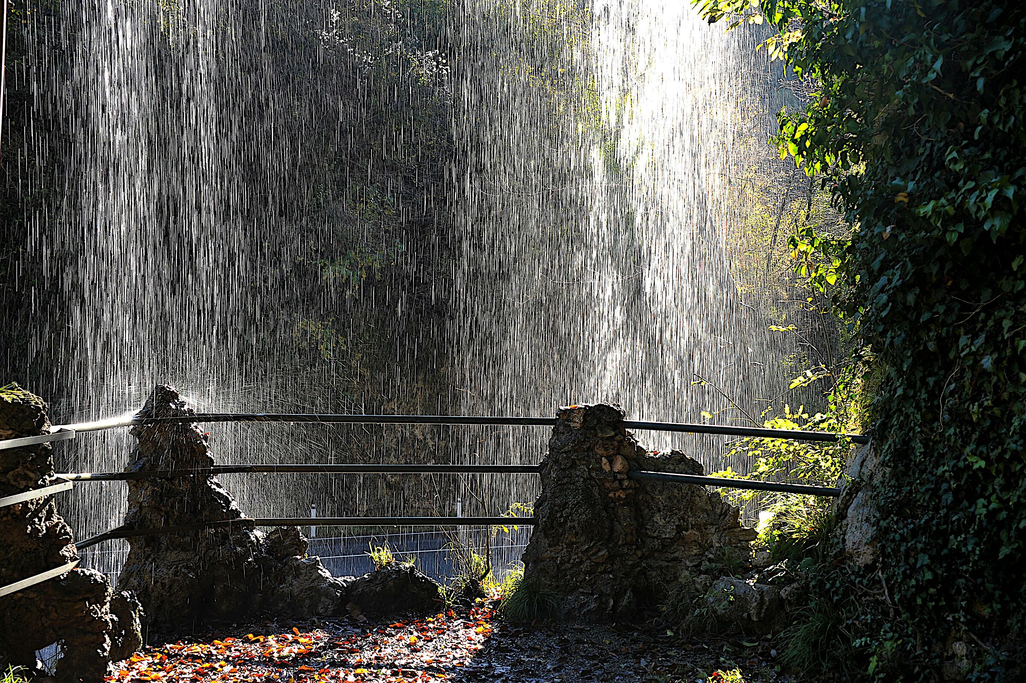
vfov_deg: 28.0
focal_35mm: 48
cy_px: 342
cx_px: 513
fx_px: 1367
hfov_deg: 41.1
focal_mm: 48
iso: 200
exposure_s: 1/50
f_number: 8
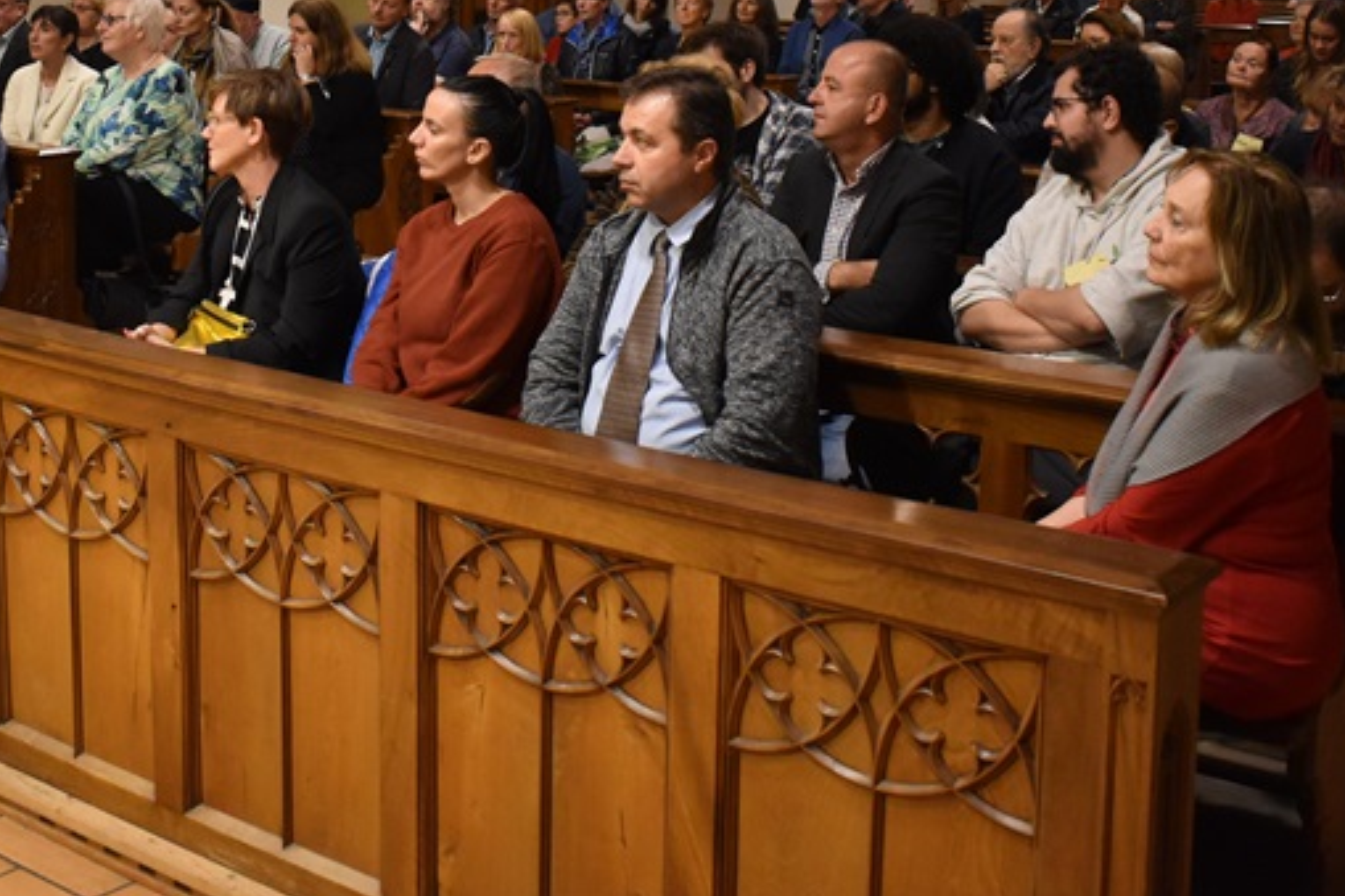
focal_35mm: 53
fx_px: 1979
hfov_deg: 37.0
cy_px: 50
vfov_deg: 24.6
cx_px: 412
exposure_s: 1/30
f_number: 3.5
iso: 1800
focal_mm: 18
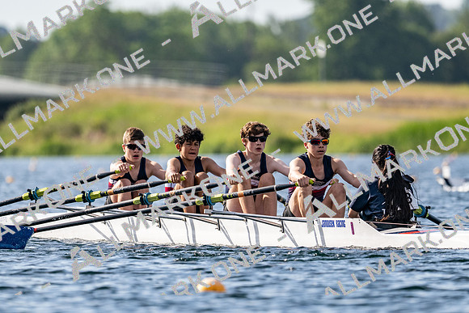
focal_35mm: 600
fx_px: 7822
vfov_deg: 2.3
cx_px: 234
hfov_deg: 3.4
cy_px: 156
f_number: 4.5
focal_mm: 400
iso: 320
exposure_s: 1/2500
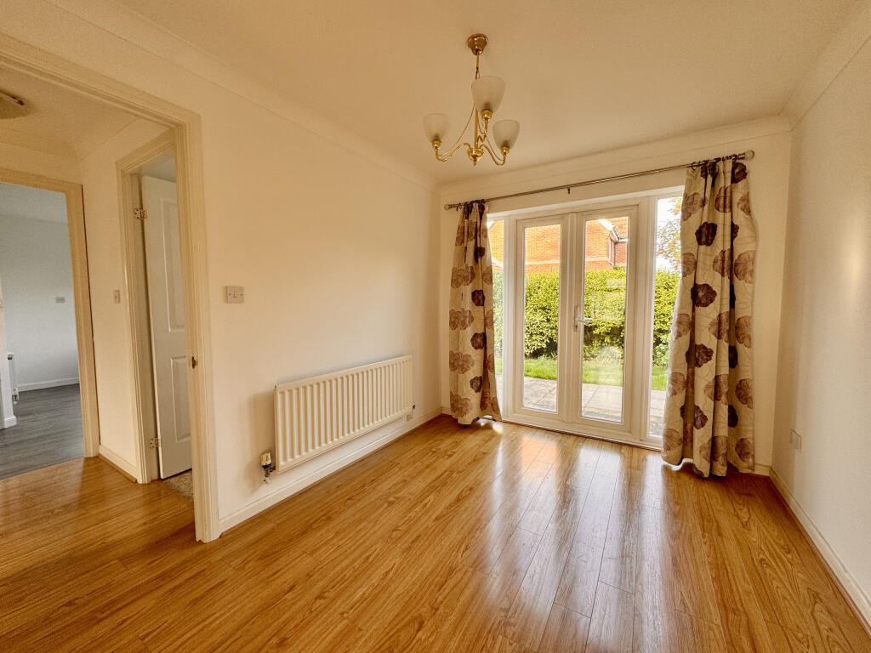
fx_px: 352
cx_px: 436
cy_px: 326
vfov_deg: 85.7
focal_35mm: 14
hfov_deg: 102.1
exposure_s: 1/99
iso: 80
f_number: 2.2
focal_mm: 2.22
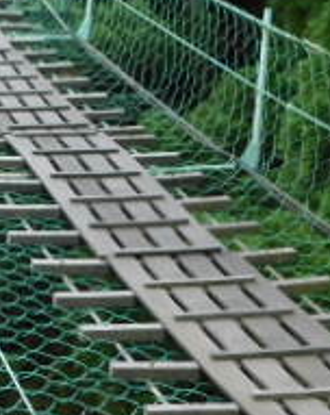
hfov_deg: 12.1
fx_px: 1445
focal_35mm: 118
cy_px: 159
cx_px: -245
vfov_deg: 16.3
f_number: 3.5
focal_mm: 6.3
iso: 125
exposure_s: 1/160
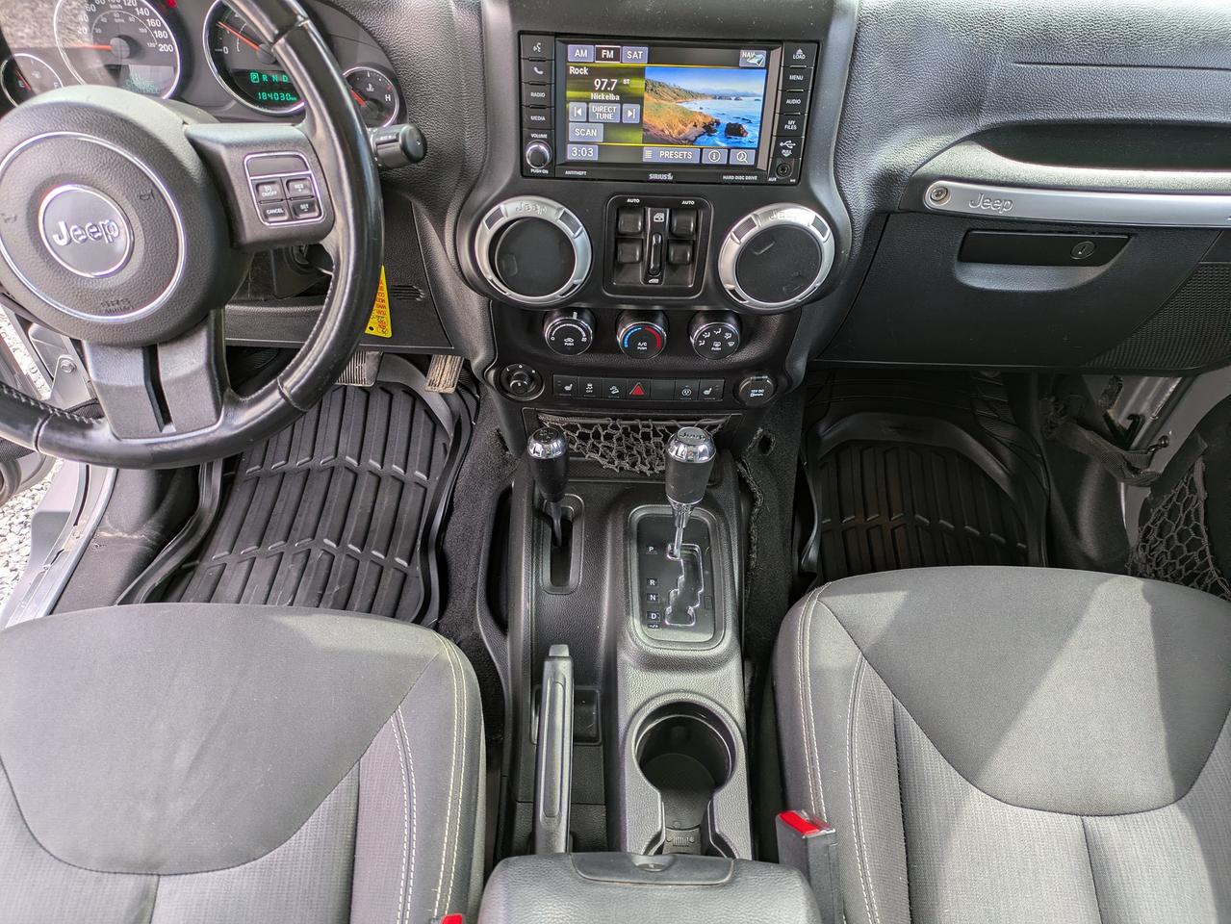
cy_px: 462
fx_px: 889
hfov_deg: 69.4
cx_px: 616
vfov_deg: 54.9
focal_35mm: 25
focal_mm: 5.43
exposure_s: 1/117
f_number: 1.89
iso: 40
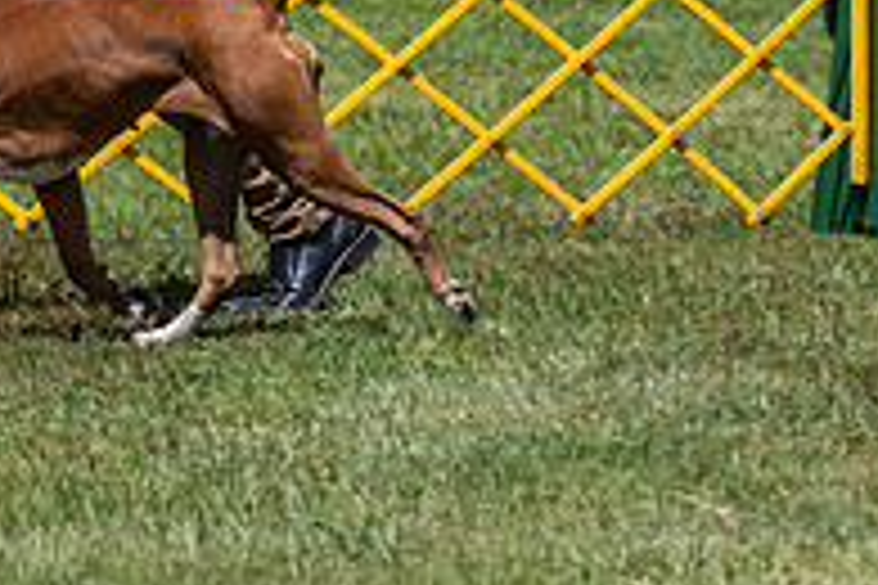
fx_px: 9218
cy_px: -259
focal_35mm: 378
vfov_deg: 3.6
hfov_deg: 5.4
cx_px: -135
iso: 100
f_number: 6.3
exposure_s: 1/640
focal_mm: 127
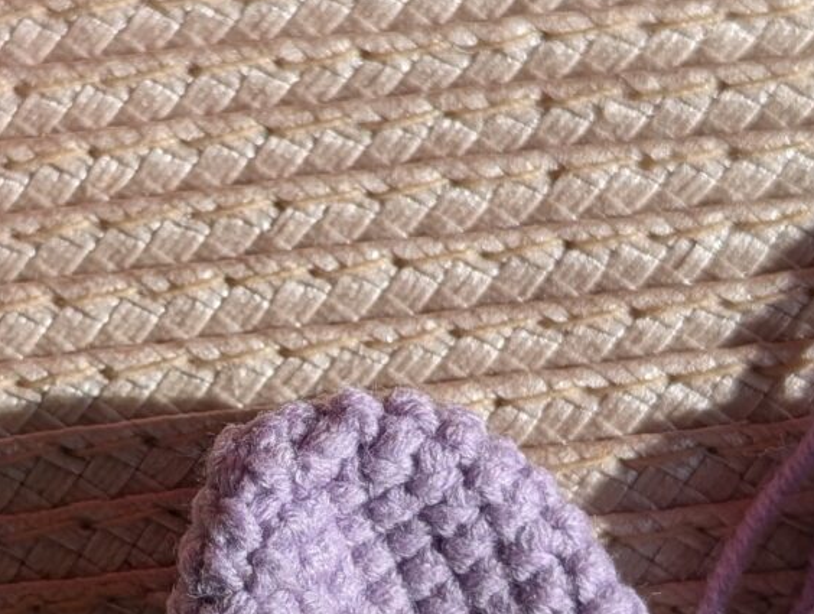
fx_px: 2568
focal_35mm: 109
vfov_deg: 13.6
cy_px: 416
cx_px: 222
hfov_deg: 17.9
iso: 20
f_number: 1.68
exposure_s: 1/1346
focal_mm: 6.9
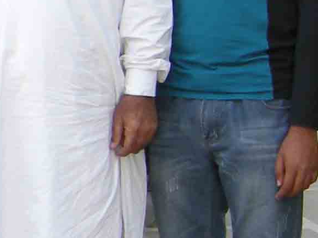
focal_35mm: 242
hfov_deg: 7.6
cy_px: 10
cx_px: -437
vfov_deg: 6.1
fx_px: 2223
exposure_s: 1/56
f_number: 3
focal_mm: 7.5
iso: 64
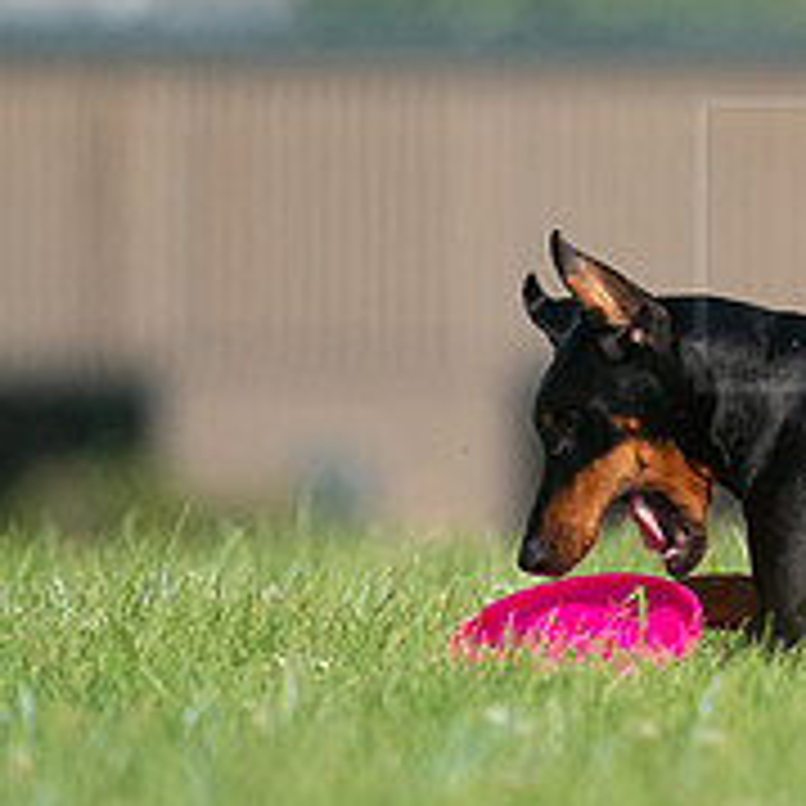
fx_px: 43518
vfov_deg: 1.1
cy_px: 322
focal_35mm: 1652
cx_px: 1126
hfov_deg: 1.1
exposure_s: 1/4000
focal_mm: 600
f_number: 6.3
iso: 1250
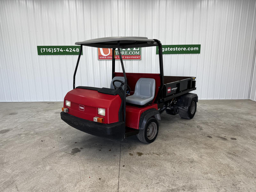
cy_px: 96
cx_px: 128
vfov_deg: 56.8
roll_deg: -0.2
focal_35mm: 24
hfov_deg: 71.6
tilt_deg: -13.4
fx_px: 177
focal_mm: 6.76
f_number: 1.78
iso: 64
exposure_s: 1/202
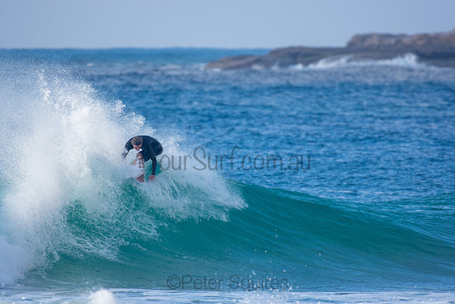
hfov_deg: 2.6
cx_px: 228
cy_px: 152
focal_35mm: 787
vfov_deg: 1.7
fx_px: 9952
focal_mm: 500
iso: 180
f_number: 5.6
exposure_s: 1/640
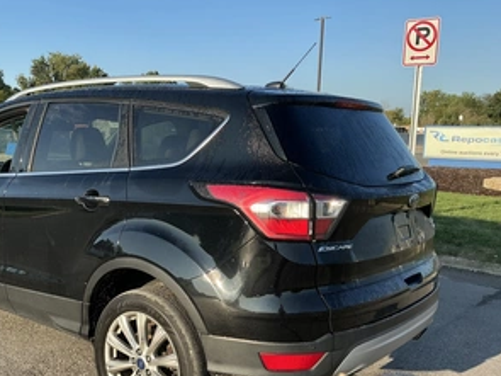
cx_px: 165
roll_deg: -1.3
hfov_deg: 48.1
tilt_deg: -7.8
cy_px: 230
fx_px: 550
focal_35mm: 38
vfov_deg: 37.5
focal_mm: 3
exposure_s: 1/709
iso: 25
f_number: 1.8
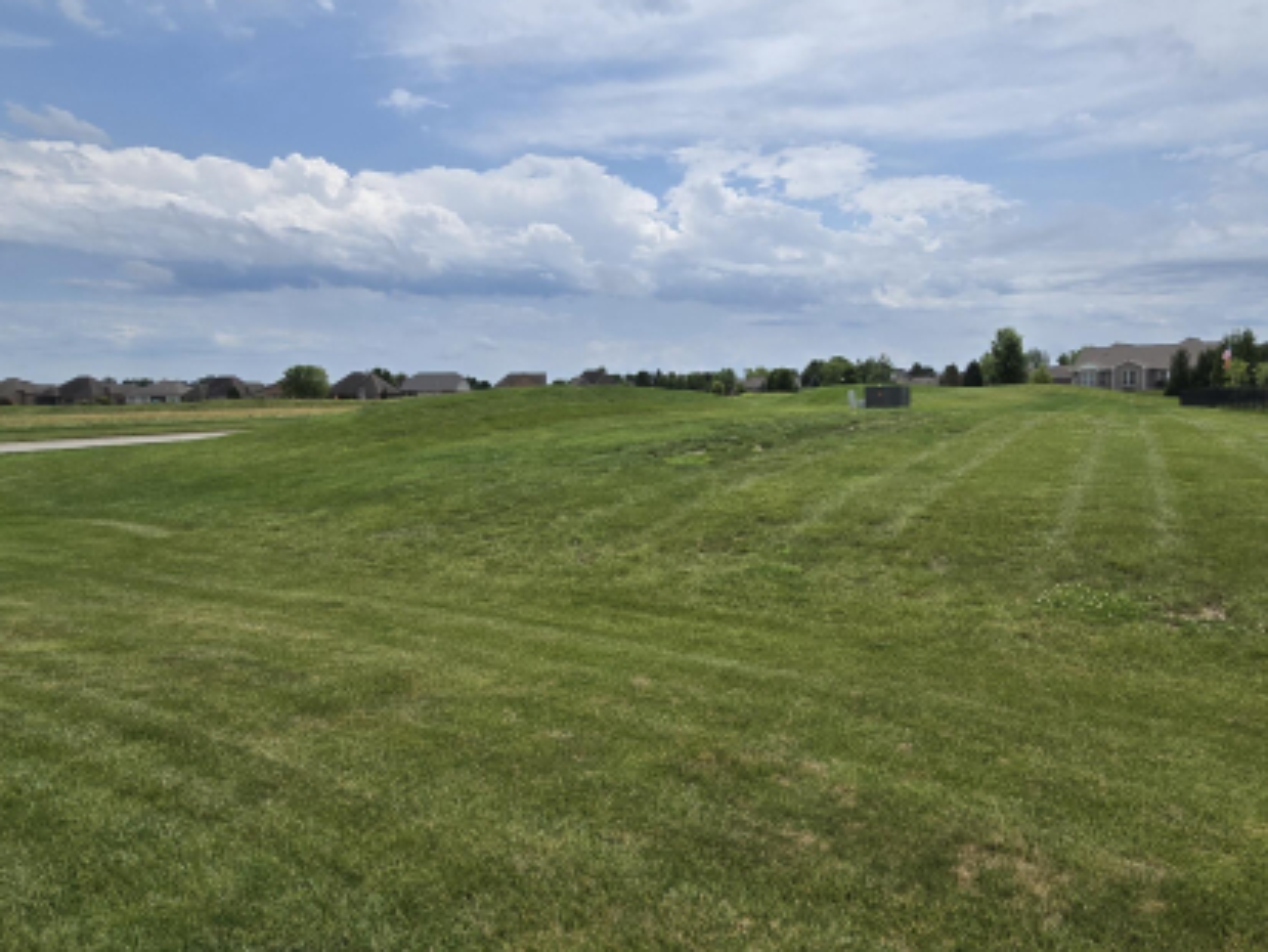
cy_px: 455
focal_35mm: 21
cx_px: 745
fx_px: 769
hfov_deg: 78.3
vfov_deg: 63.4
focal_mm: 2.2
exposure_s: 1/5200
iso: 50
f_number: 2.2
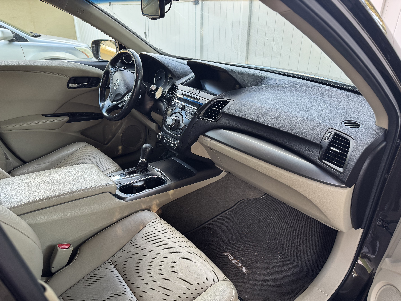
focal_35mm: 24
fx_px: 278
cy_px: 150
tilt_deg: -27.2
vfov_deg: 56.8
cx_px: 200
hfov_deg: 71.6
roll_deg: -0.8
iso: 125
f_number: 1.78
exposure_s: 1/121
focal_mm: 6.76
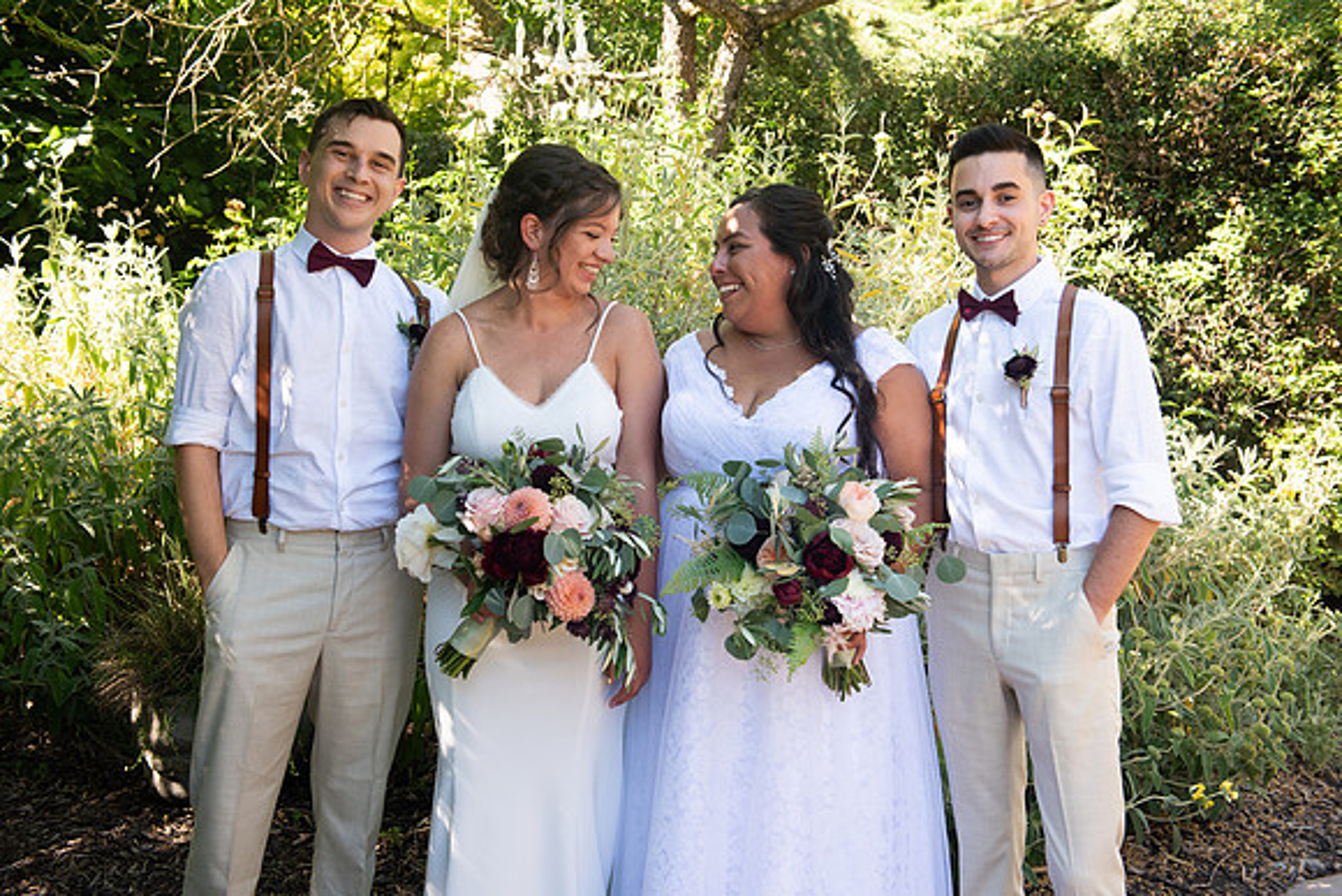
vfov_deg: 31.9
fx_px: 1566
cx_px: 671
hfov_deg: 46.4
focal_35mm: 42
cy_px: 448
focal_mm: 42
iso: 640
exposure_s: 1/400
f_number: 4.5
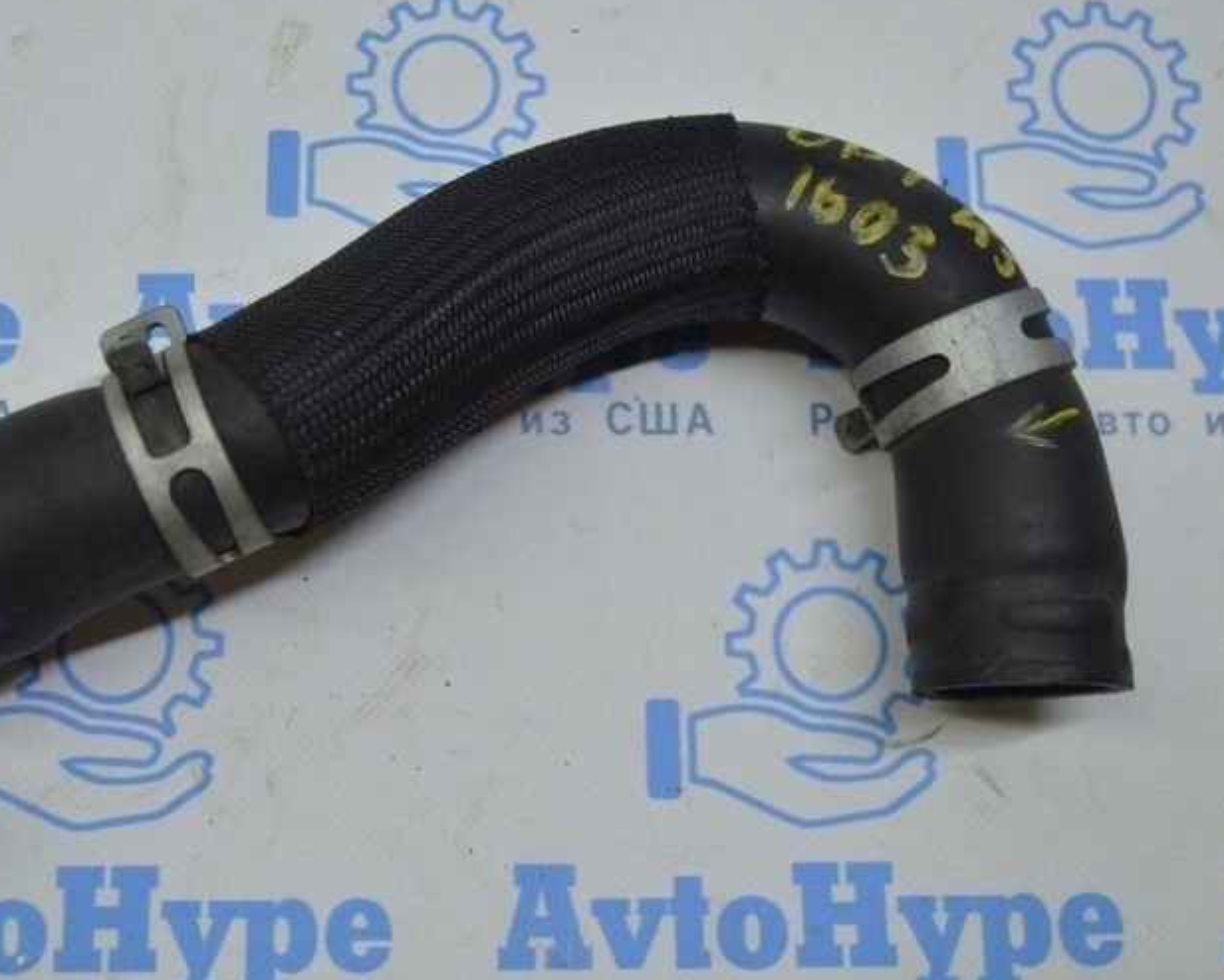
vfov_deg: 27.1
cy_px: 394
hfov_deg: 33.3
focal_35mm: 56
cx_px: 425
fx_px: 2029
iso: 400
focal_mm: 24
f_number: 4
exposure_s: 1/160
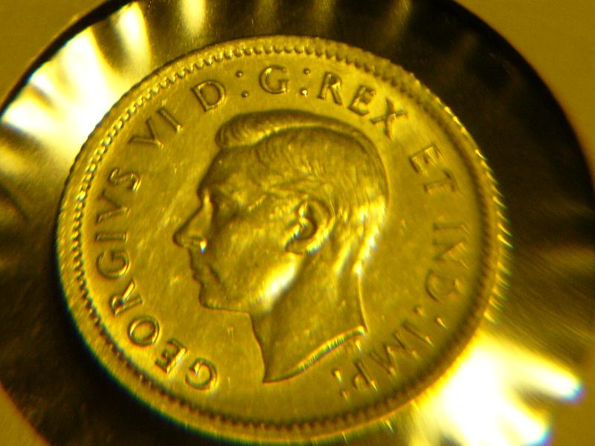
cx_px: 298
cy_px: 223
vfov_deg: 7.5
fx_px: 3386
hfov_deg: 10.0
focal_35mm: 197
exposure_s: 1/13
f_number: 4.4
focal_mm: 32.5
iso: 200
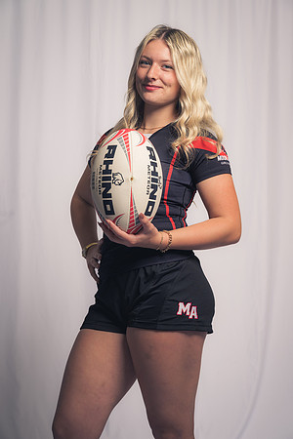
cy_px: 220
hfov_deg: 21.9
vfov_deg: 32.4
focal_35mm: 62
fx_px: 757
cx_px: 146
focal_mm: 62
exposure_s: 1/125
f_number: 8
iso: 100
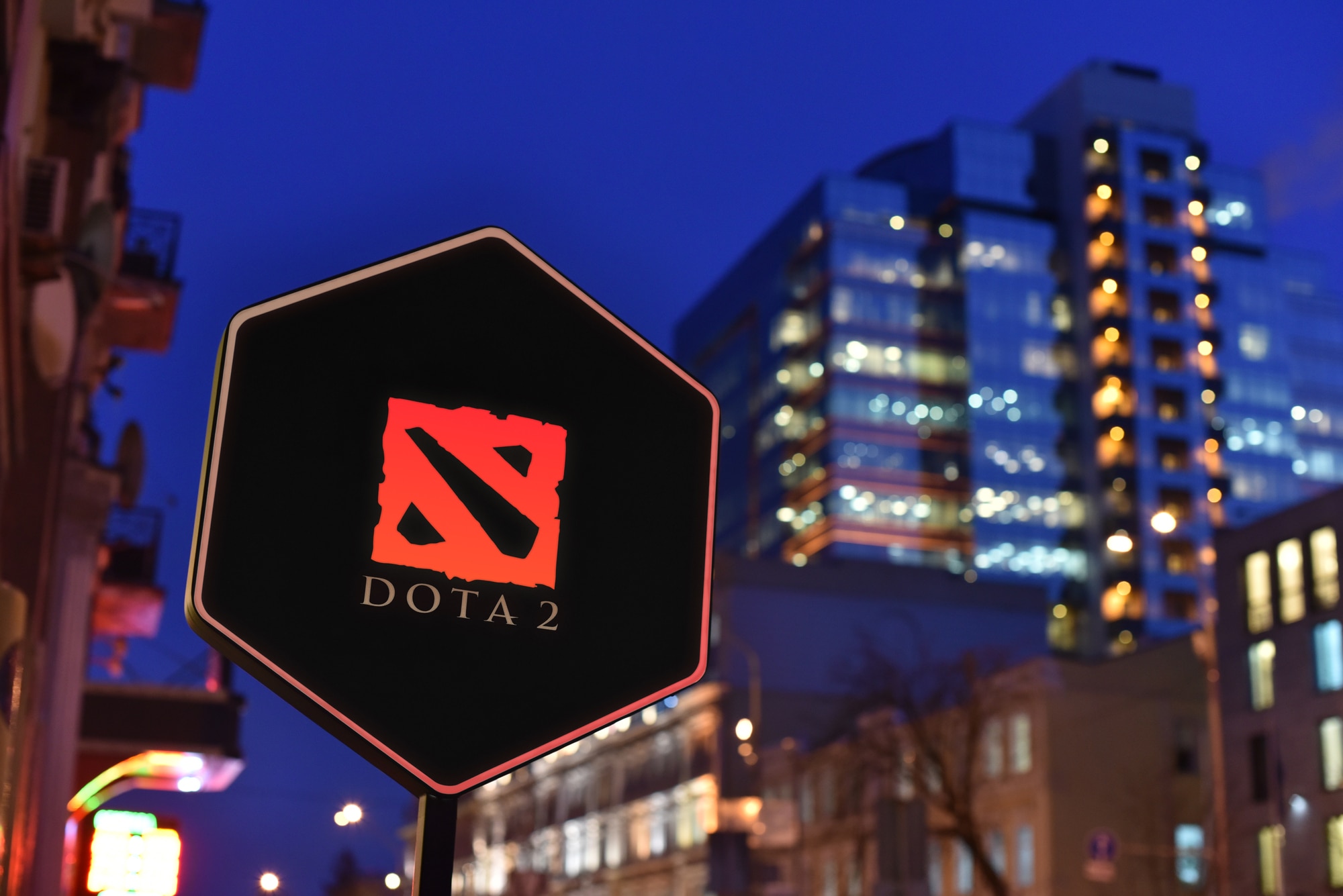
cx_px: 672
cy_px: 448
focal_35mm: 50
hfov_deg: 39.6
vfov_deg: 27.0
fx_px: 1866
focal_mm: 50
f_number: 3.2
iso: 1600
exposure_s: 1/80
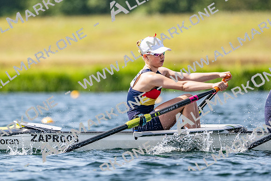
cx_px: 136
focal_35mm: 600
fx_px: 4514
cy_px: 90
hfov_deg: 3.4
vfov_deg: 2.3
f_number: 4.5
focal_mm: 400
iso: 280
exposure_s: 1/2500
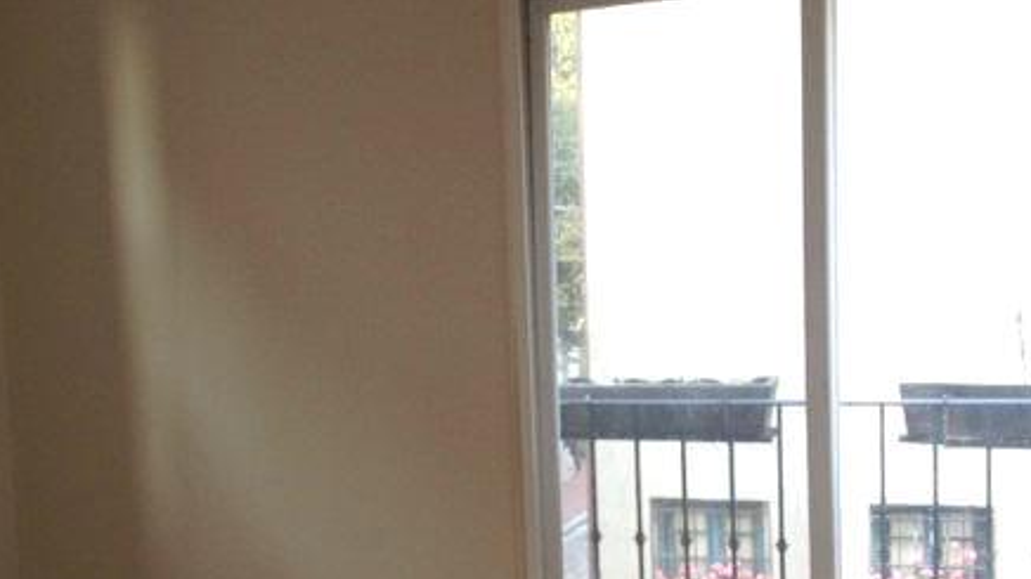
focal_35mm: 56
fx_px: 1531
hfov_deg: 36.9
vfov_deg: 21.4
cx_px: 359
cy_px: 376
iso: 80
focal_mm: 4.28
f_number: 2.4
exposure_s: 1/40
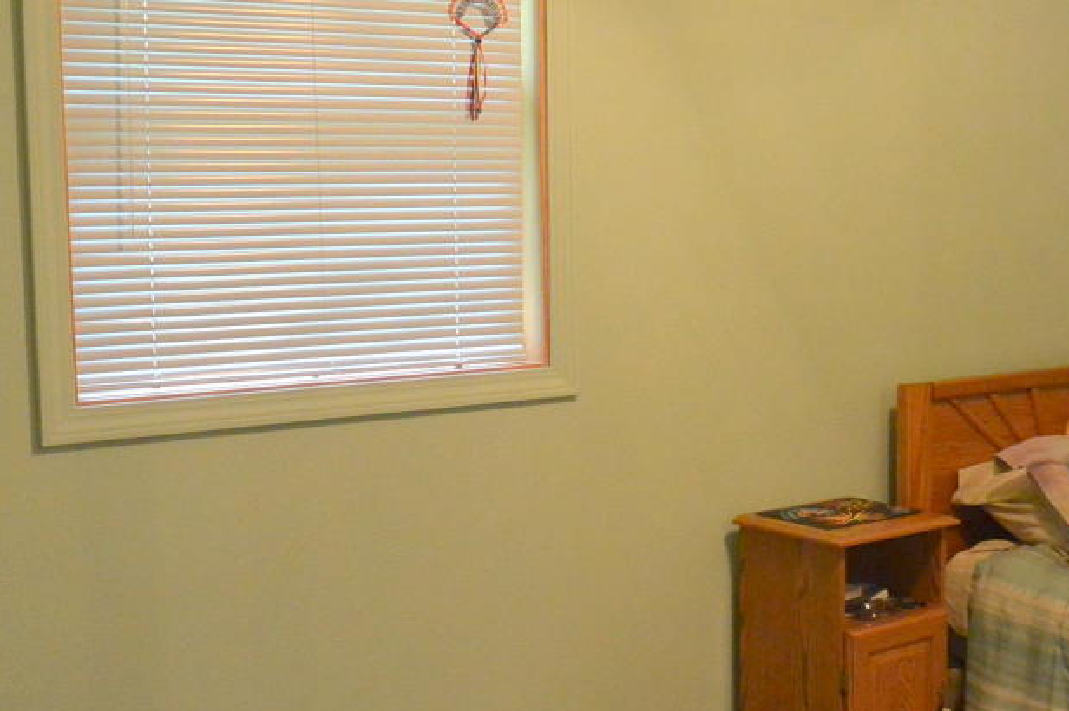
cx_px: 734
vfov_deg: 23.3
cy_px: 388
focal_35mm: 58
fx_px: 1721
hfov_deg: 34.1
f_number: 3.8
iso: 800
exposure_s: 1/60
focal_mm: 11.8
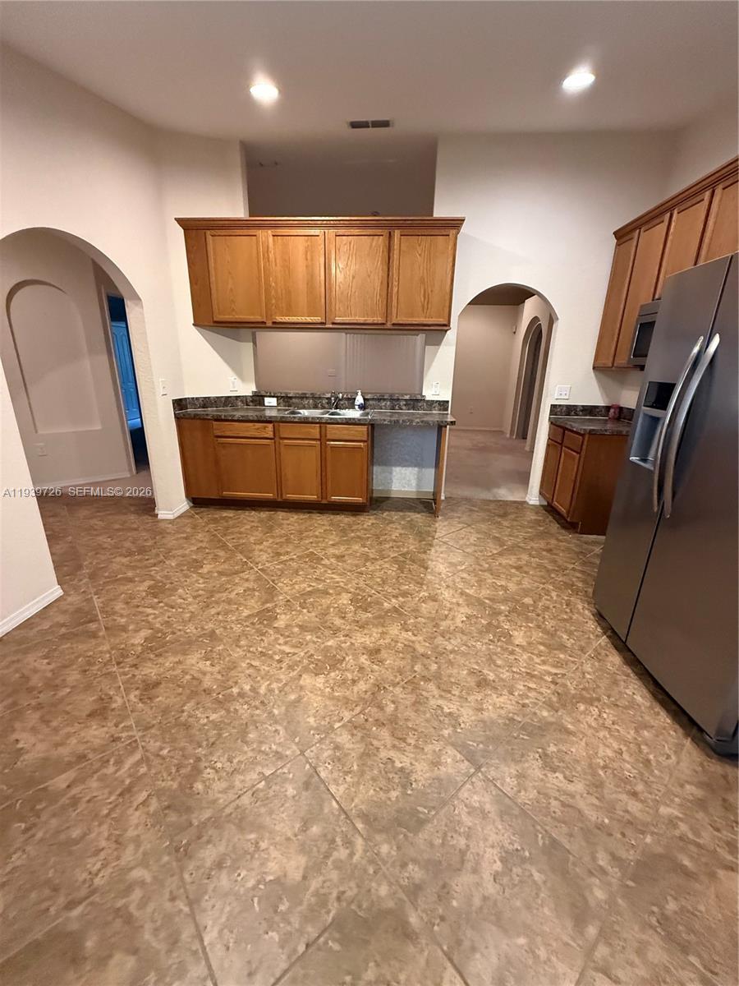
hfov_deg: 85.7
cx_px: 370
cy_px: 493
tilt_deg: -17.4
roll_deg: -1.1
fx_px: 399
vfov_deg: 102.1
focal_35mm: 14
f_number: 2.2
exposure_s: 1/60
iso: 640
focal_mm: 2.22
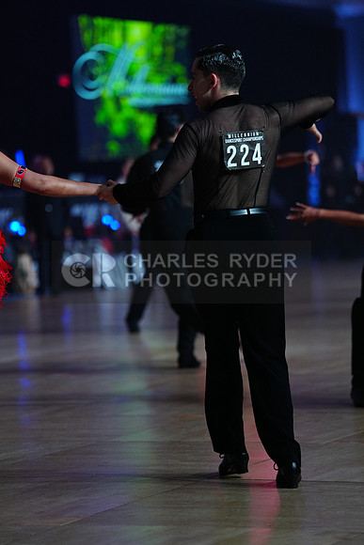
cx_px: 182
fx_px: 2198
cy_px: 272
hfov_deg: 9.5
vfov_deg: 14.2
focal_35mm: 145
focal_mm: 145
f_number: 2.8
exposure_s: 1/640
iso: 2000
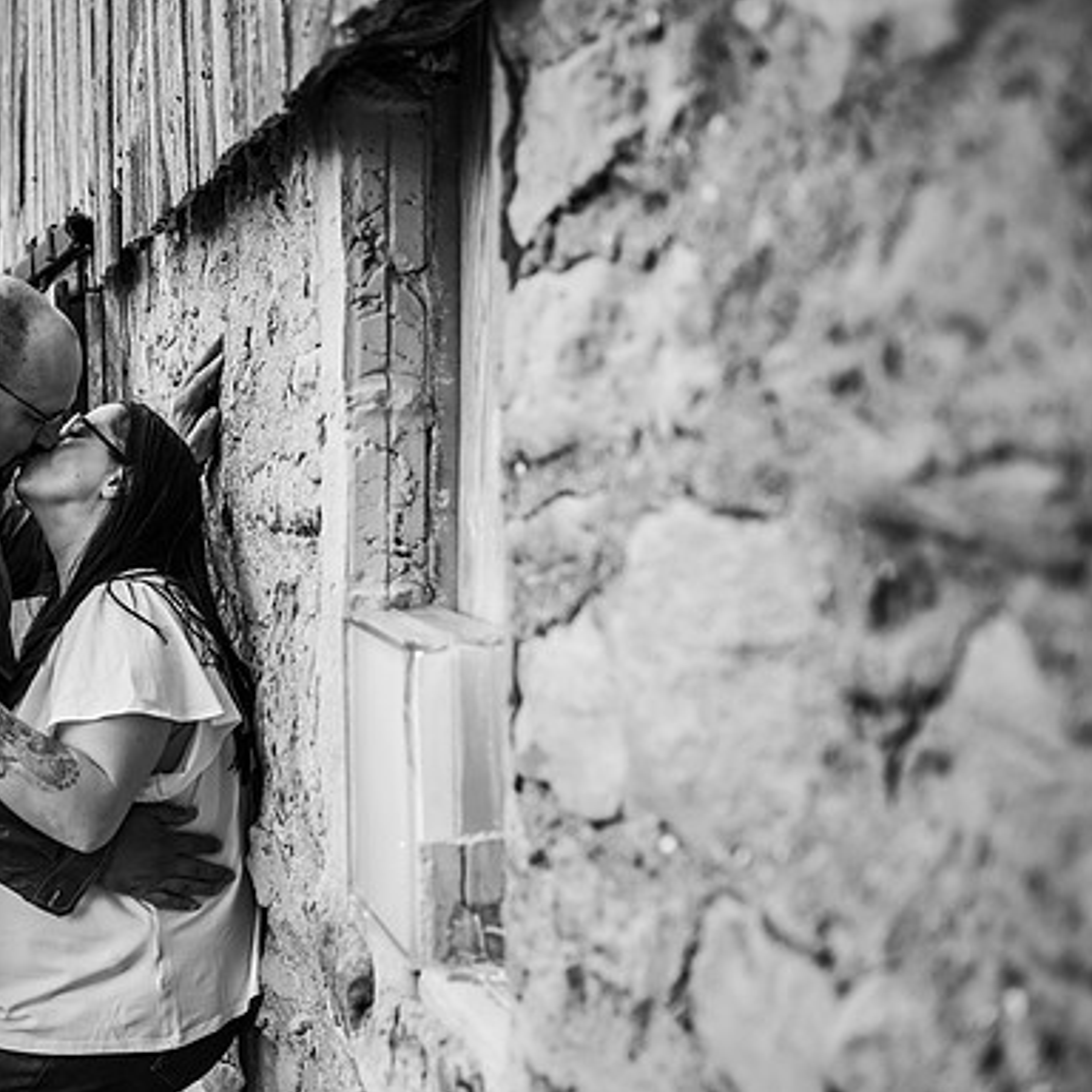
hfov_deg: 28.8
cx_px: 316
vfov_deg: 29.1
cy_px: 545
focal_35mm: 59
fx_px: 2106
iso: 320
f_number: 3.5
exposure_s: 1/250
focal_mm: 46
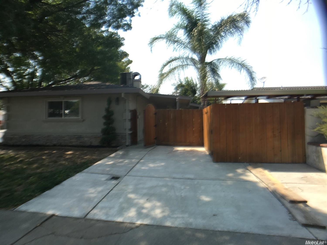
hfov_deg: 61.7
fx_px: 274
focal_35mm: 29
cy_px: 122
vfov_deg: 48.2
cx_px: 164
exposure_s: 1/472
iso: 25
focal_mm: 4.15
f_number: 2.2
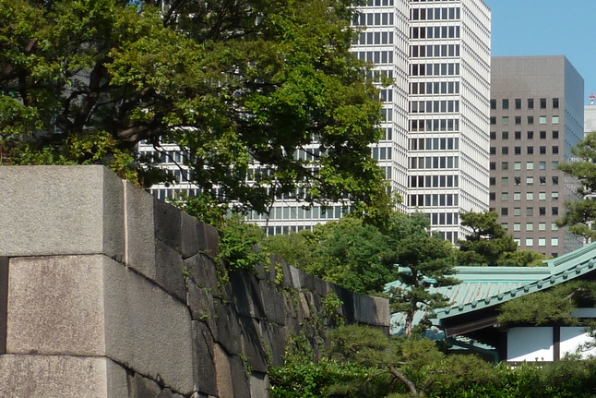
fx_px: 1705
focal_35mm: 103
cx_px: 714
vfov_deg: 13.2
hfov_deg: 18.8
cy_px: 329
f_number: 5
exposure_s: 1/400
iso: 80
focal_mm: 6.5
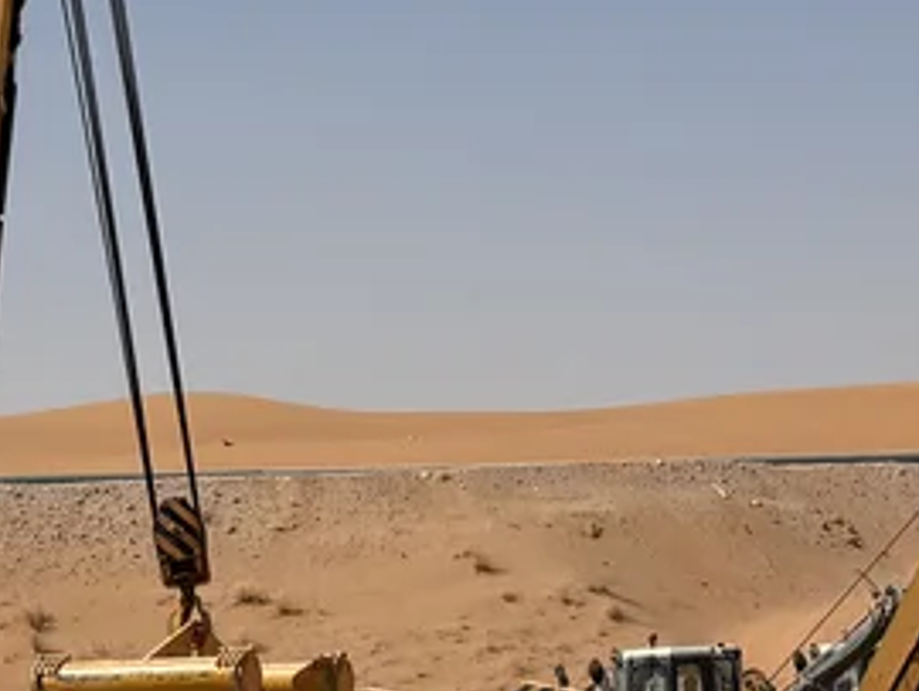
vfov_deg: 10.4
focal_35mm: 142
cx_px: 589
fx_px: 3773
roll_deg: +2.2
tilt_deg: +1.4
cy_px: 558
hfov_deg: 13.9
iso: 80
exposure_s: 1/10309
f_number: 1.78
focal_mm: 6.76
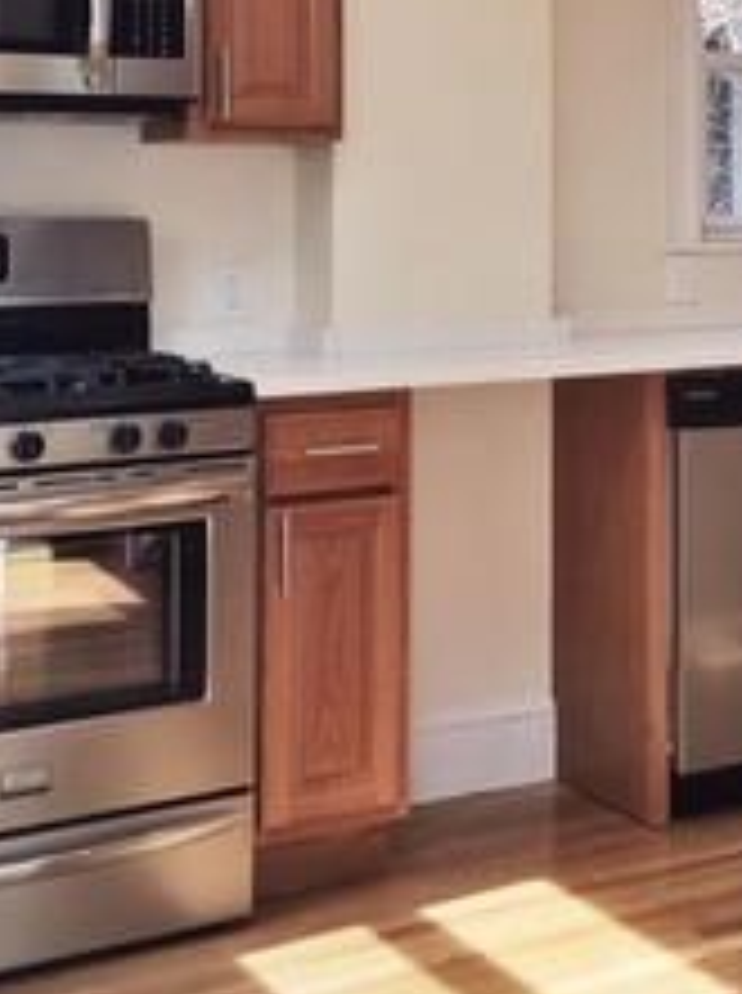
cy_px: 139
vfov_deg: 27.8
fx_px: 1949
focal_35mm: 68
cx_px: 717
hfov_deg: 20.9
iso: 32
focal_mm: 4.12
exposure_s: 1/178
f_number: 2.2
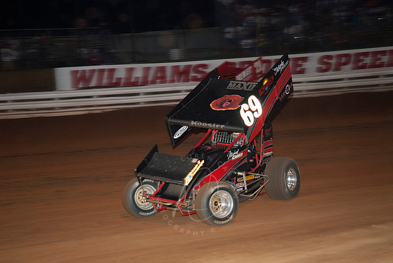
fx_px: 721
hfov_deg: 30.5
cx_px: 196
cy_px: 132
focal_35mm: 66
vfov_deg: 20.7
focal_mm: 44
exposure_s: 1/125
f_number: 4.2
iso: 250
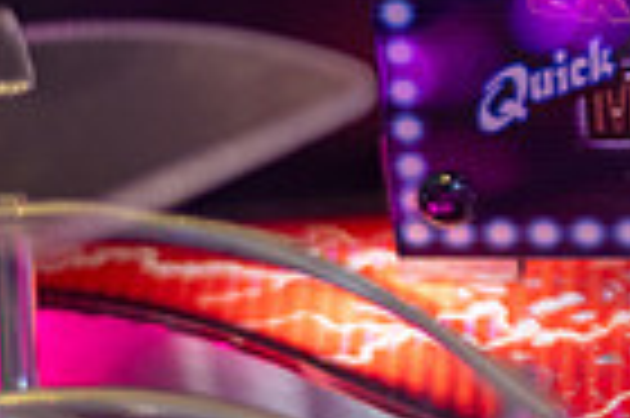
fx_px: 3618
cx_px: 972
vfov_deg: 6.6
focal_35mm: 207
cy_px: 124
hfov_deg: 9.6
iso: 400
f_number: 1.8
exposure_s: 1/100
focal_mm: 50
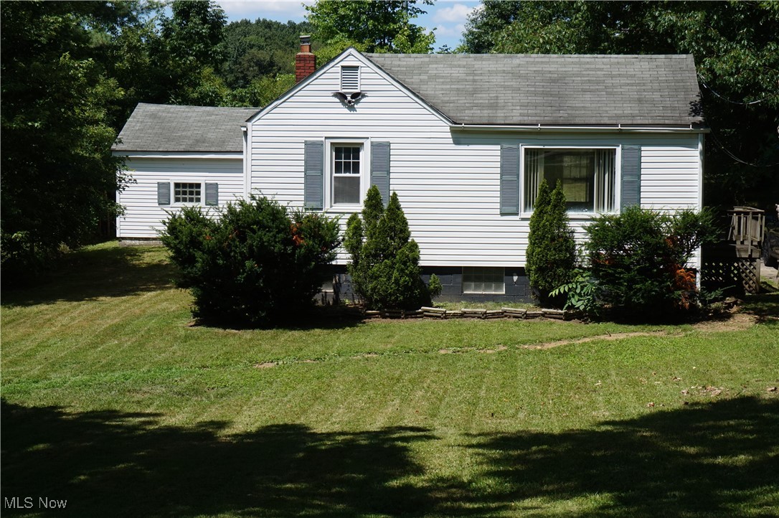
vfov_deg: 18.5
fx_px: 1589
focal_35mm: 74
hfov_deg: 27.5
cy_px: 259
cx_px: 390
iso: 100
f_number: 14
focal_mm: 49
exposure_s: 1/100
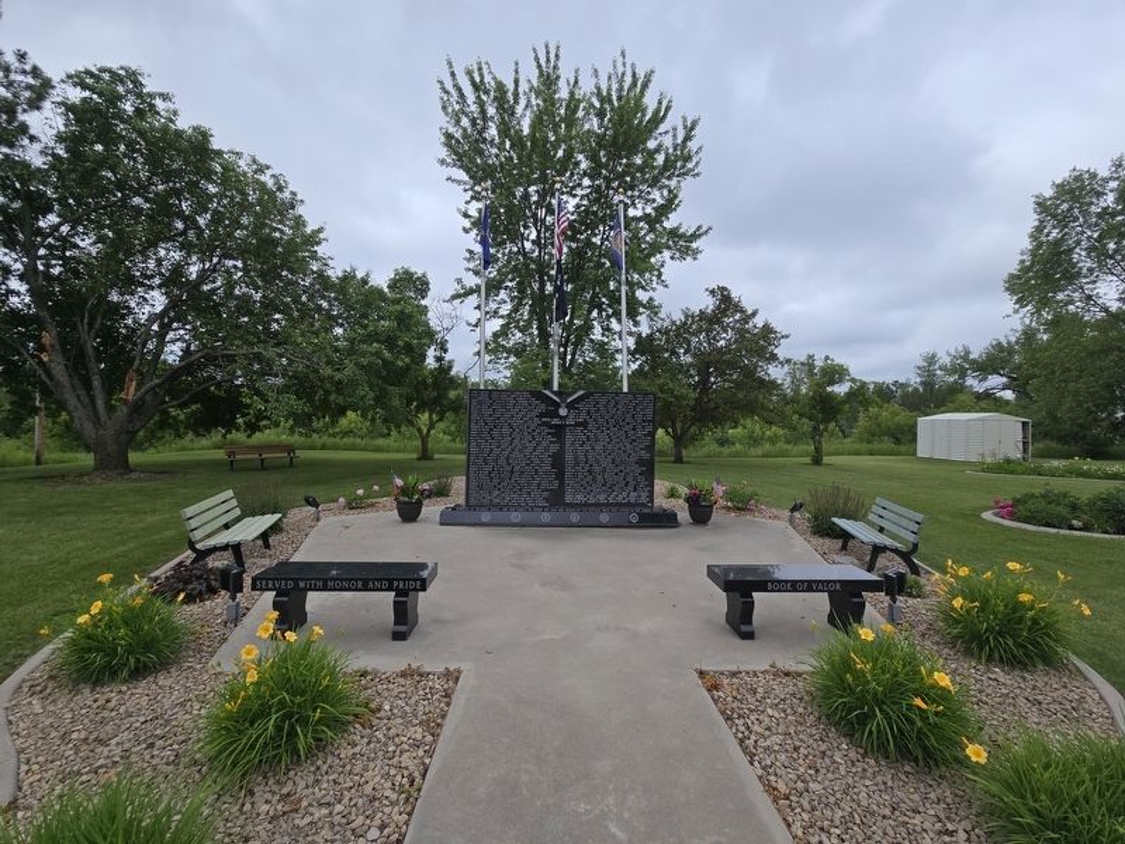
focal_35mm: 13
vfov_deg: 89.9
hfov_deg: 106.2
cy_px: 422
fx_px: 422
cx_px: 562
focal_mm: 2.2
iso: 50
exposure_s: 1/2586
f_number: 2.2
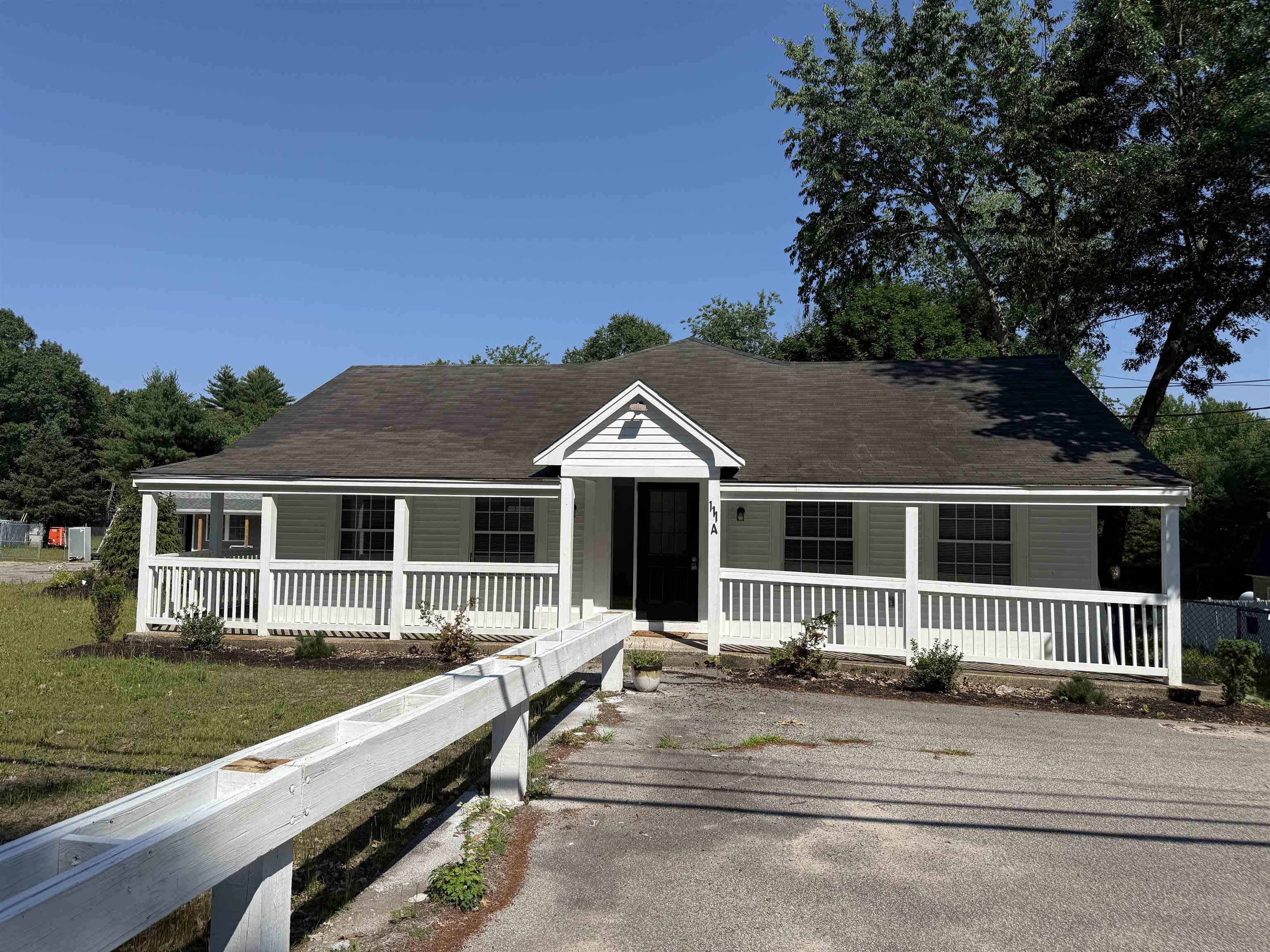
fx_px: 881
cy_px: 476
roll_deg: -1.2
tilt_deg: +3.3
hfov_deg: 71.6
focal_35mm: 24
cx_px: 635
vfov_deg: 56.8
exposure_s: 1/6711
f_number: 1.78
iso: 80
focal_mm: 6.76
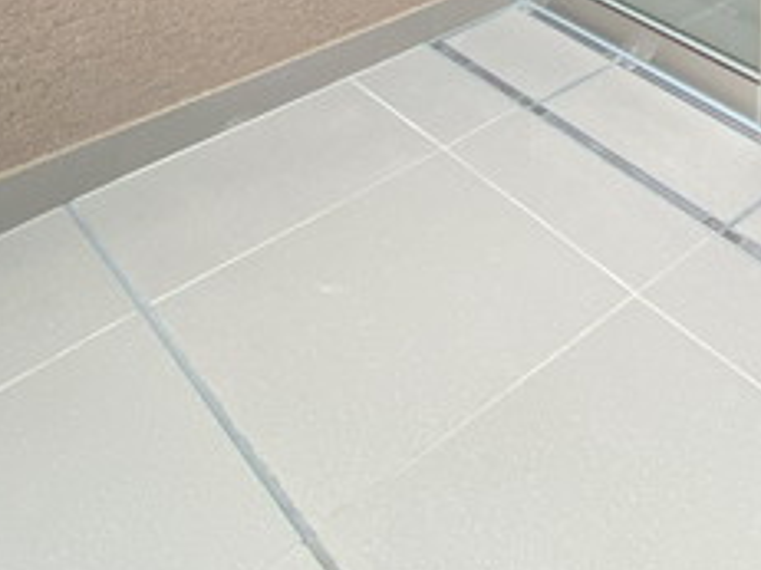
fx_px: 989
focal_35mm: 45
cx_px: 712
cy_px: -349
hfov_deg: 38.6
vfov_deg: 23.5
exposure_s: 1/122
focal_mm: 1.54
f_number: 2.4
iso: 80
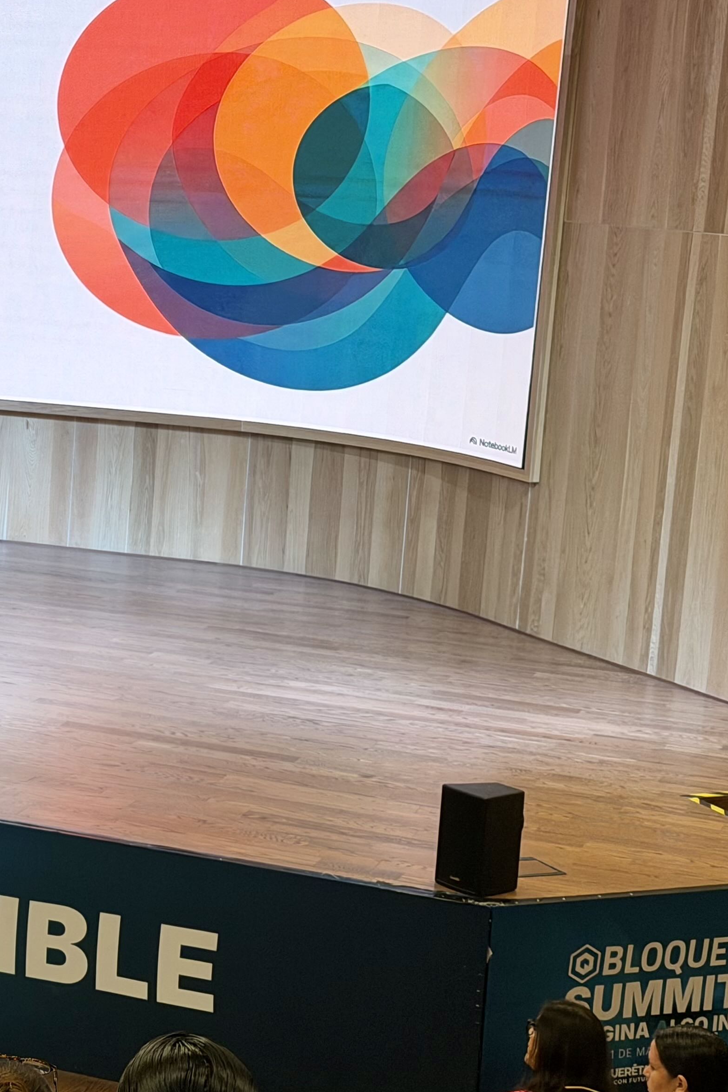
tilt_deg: -10.2
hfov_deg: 15.3
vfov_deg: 23.6
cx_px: -135
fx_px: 2609
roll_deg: -2.1
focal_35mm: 86
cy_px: 567
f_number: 1.78
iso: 125
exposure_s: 1/60
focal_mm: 6.76
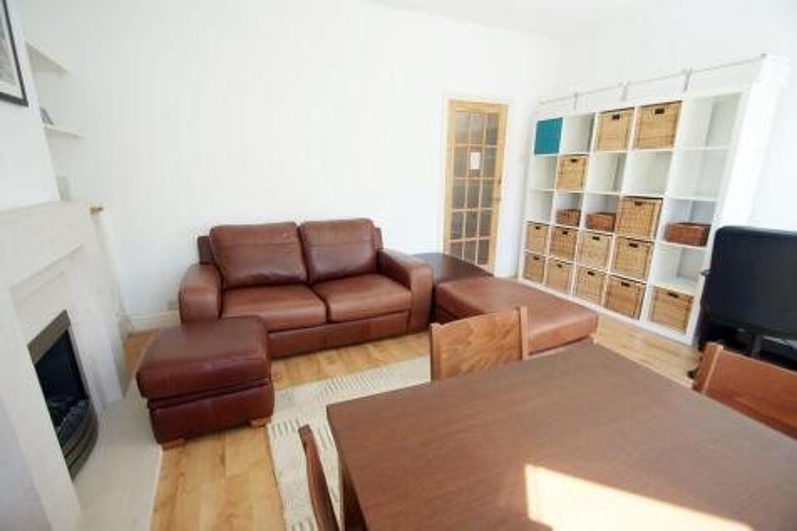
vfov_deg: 77.3
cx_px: 398
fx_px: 332
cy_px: 266
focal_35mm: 15
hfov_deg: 100.4
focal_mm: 10
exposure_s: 1/30
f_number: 3.5
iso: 100
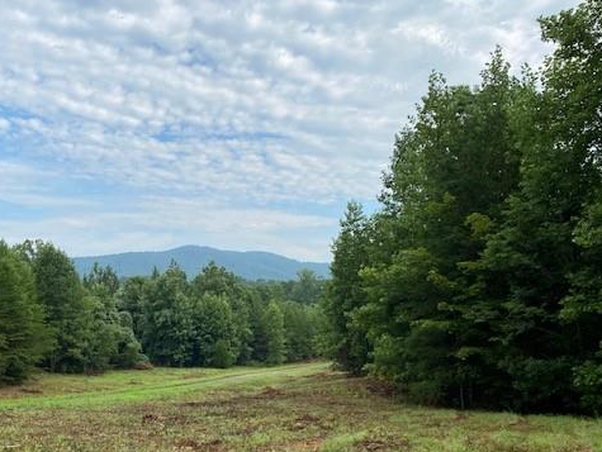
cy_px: 294
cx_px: 226
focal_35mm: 35
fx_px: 609
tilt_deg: +0.4
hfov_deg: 52.0
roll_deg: +2.6
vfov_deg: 40.3
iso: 32
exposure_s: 1/1585
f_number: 1.8
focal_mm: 4.25
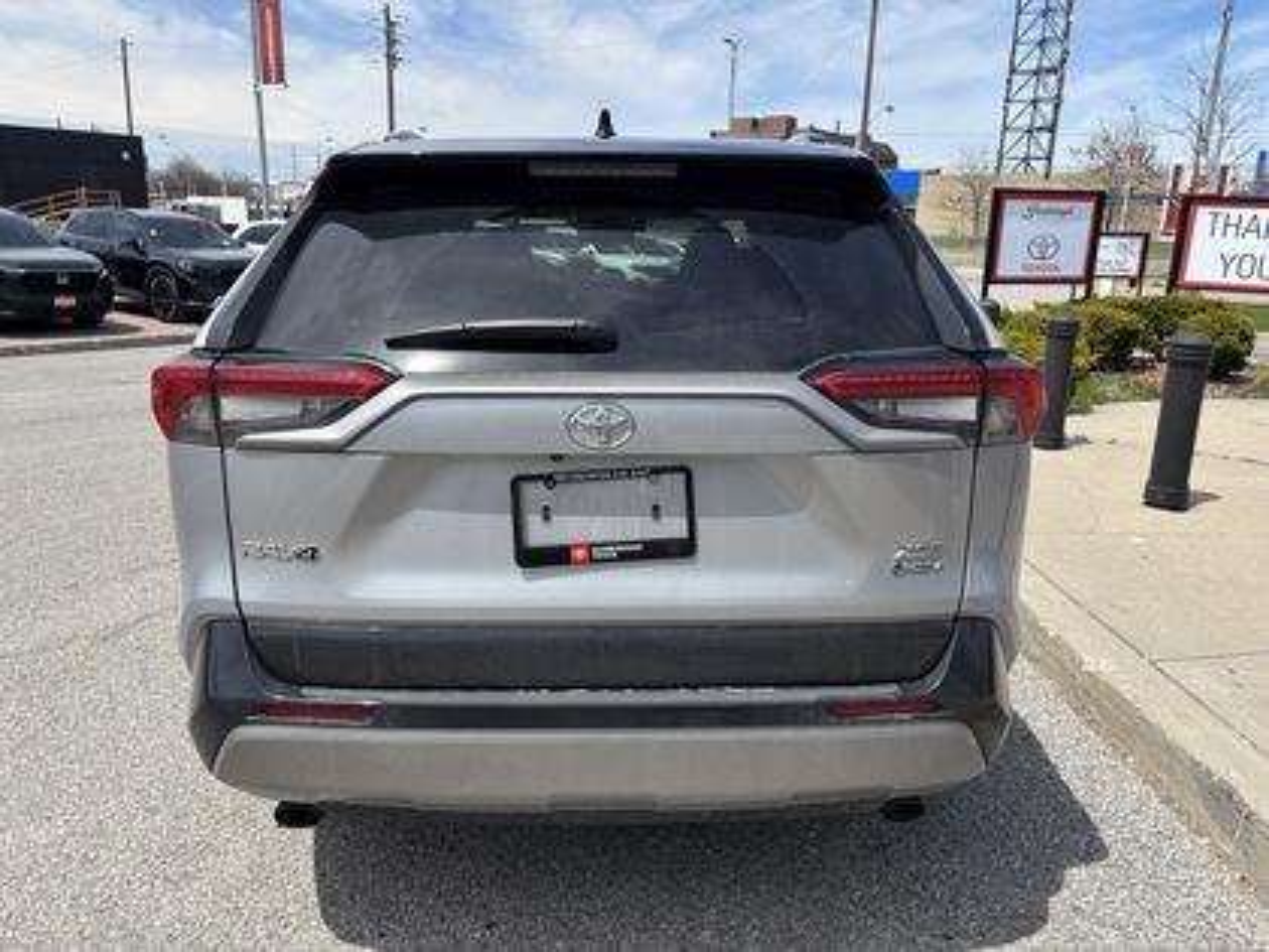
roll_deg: -1.6
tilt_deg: -14.8
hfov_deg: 67.3
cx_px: 634
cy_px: 476
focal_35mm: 26
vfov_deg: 53.1
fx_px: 953
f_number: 1.6
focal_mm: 5.96
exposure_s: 1/2710
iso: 50
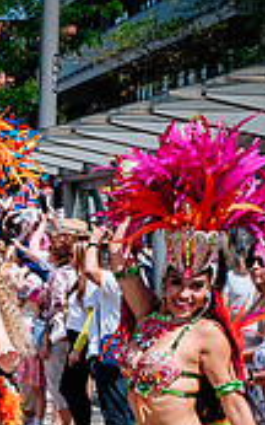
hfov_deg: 10.2
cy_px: 429
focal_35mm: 113
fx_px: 1307
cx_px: -359
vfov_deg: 18.0
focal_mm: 19.4
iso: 200
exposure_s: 1/1600
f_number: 4
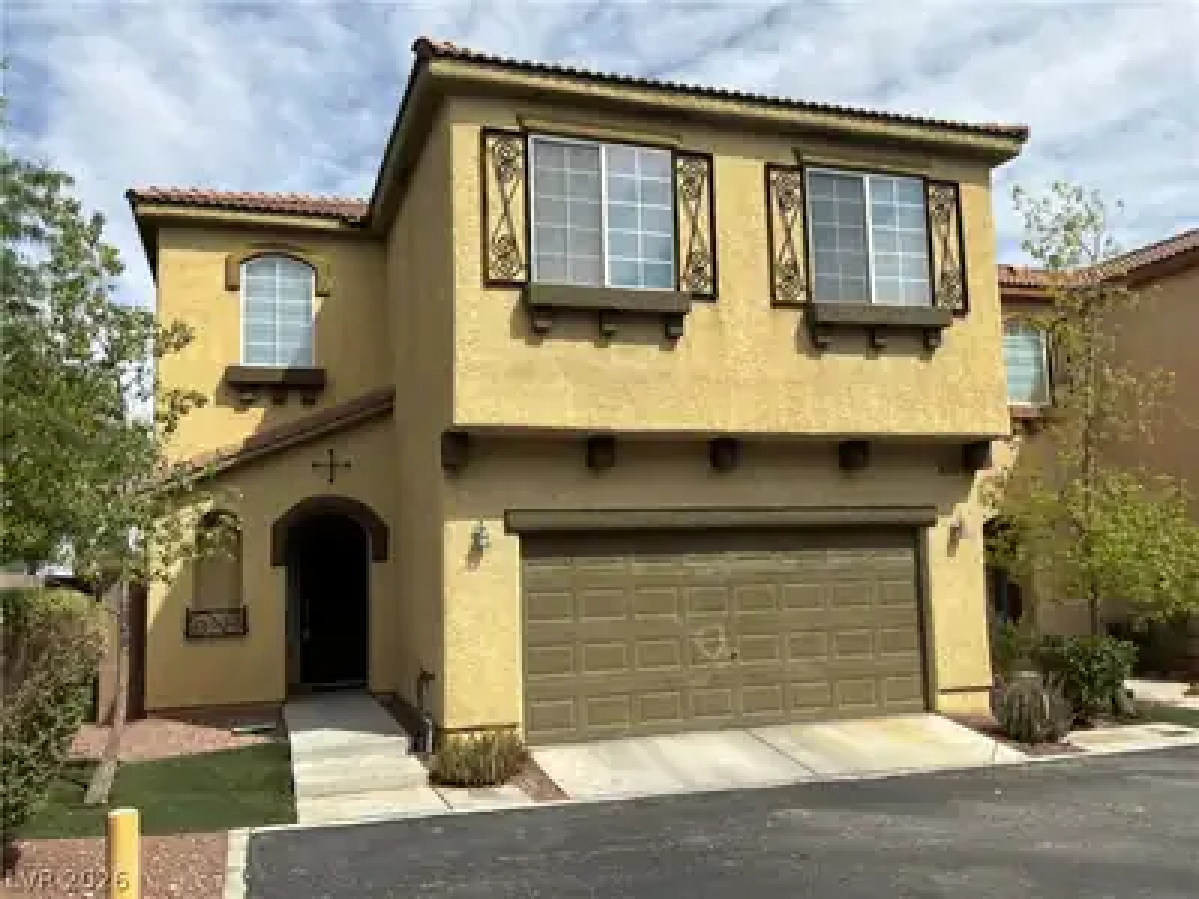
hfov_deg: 63.4
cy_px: 450
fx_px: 970
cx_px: 600
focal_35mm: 28
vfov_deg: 49.7
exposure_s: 1/2227
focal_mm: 3
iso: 25
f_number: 1.8
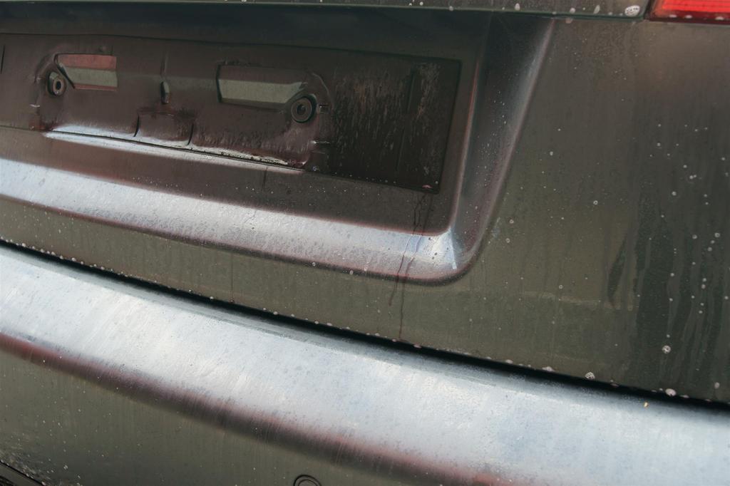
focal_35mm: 39
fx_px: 791
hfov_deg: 49.6
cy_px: 243
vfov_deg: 34.2
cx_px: 365
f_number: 6.3
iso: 200
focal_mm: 26
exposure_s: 1/30
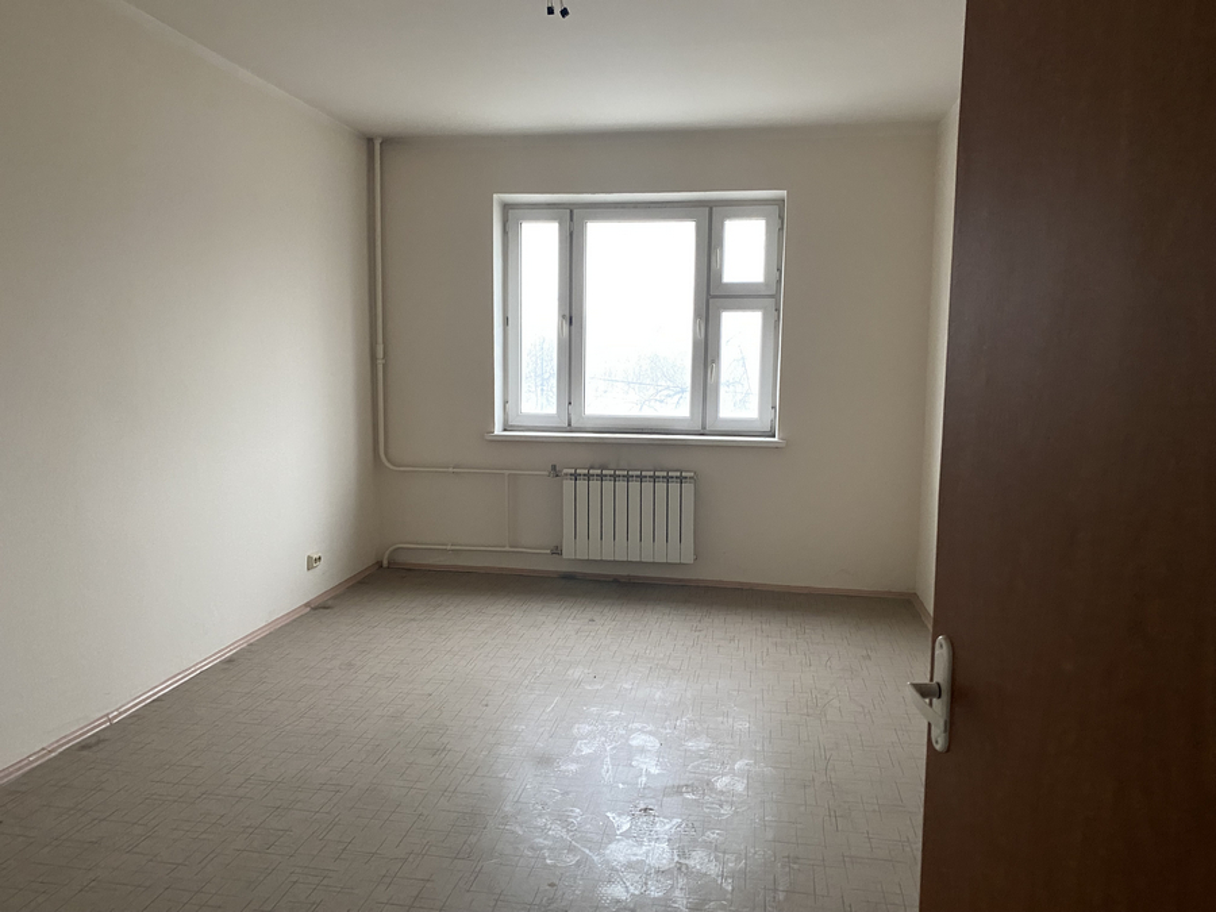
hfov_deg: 67.3
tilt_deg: -6.6
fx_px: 913
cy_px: 456
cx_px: 608
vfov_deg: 53.1
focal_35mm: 26
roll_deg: -1.9
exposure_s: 1/50
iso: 250
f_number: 1.8
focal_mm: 4.25
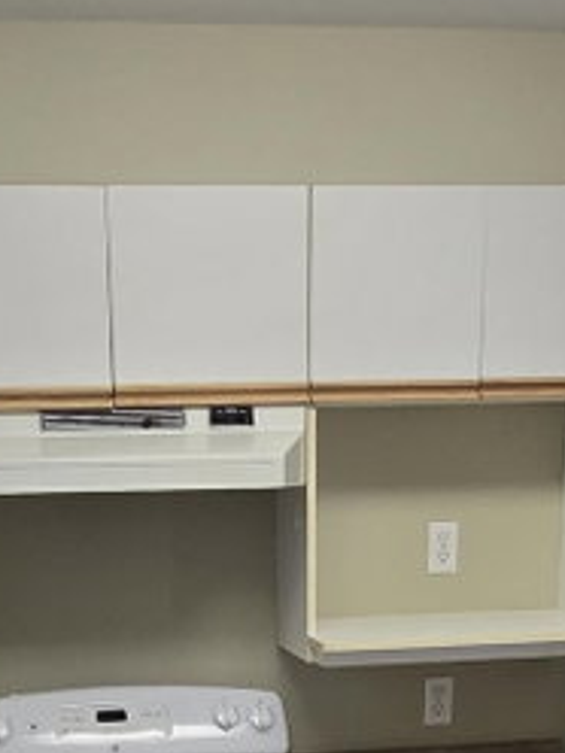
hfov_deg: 26.0
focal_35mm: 56
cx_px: 197
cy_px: 891
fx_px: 1219
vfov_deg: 29.7
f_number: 2.2
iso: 160
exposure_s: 1/60
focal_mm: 2.2
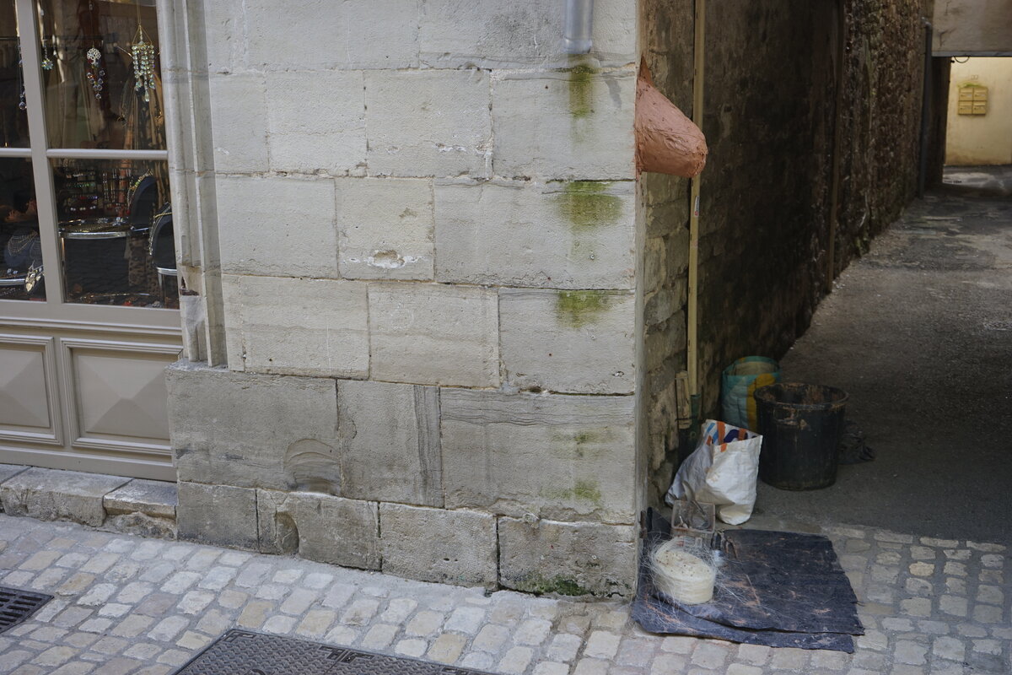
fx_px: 1349
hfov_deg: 41.1
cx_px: 506
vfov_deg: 28.1
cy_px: 338
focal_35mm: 48
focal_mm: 48
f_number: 4.5
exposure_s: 1/160
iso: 500
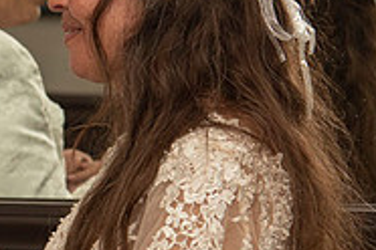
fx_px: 2976
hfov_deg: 7.1
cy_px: 159
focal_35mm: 285
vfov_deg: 4.8
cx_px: -158
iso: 100
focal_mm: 75
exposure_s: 1/200
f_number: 4.5
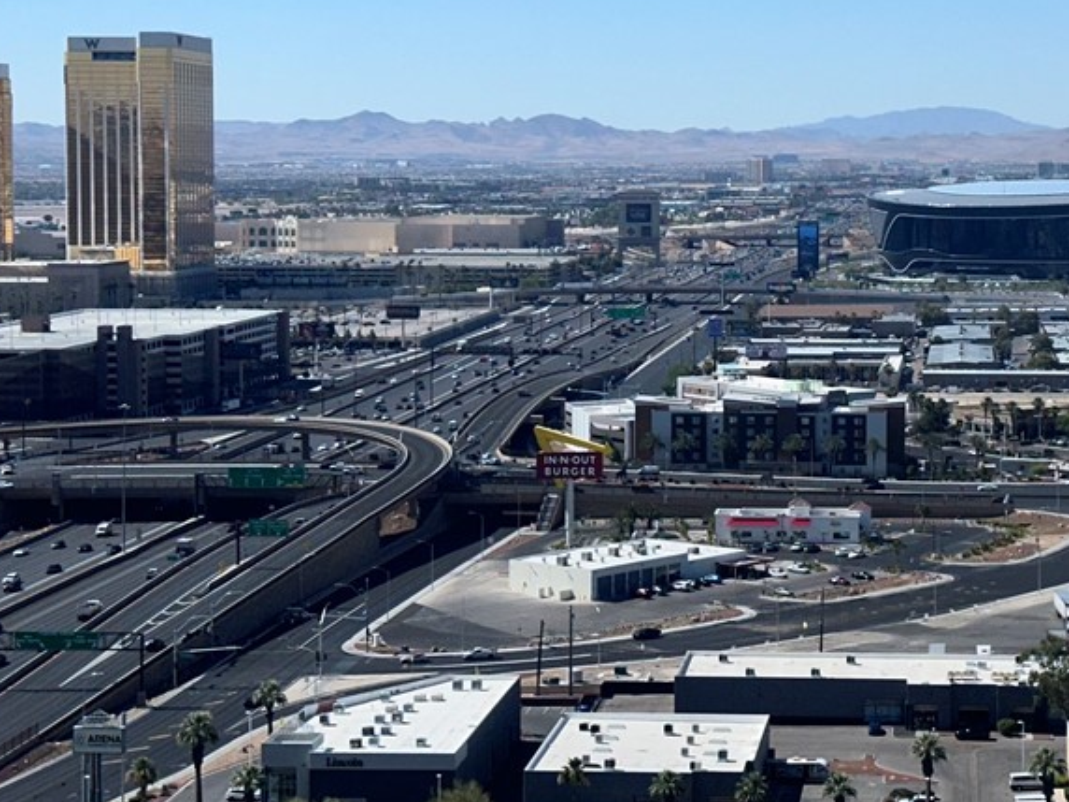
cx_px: 779
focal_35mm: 86
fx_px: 2656
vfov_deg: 17.1
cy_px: 279
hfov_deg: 22.6
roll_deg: -0.6
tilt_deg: -2.5
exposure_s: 1/7092
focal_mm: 6.86
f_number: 1.78
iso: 50
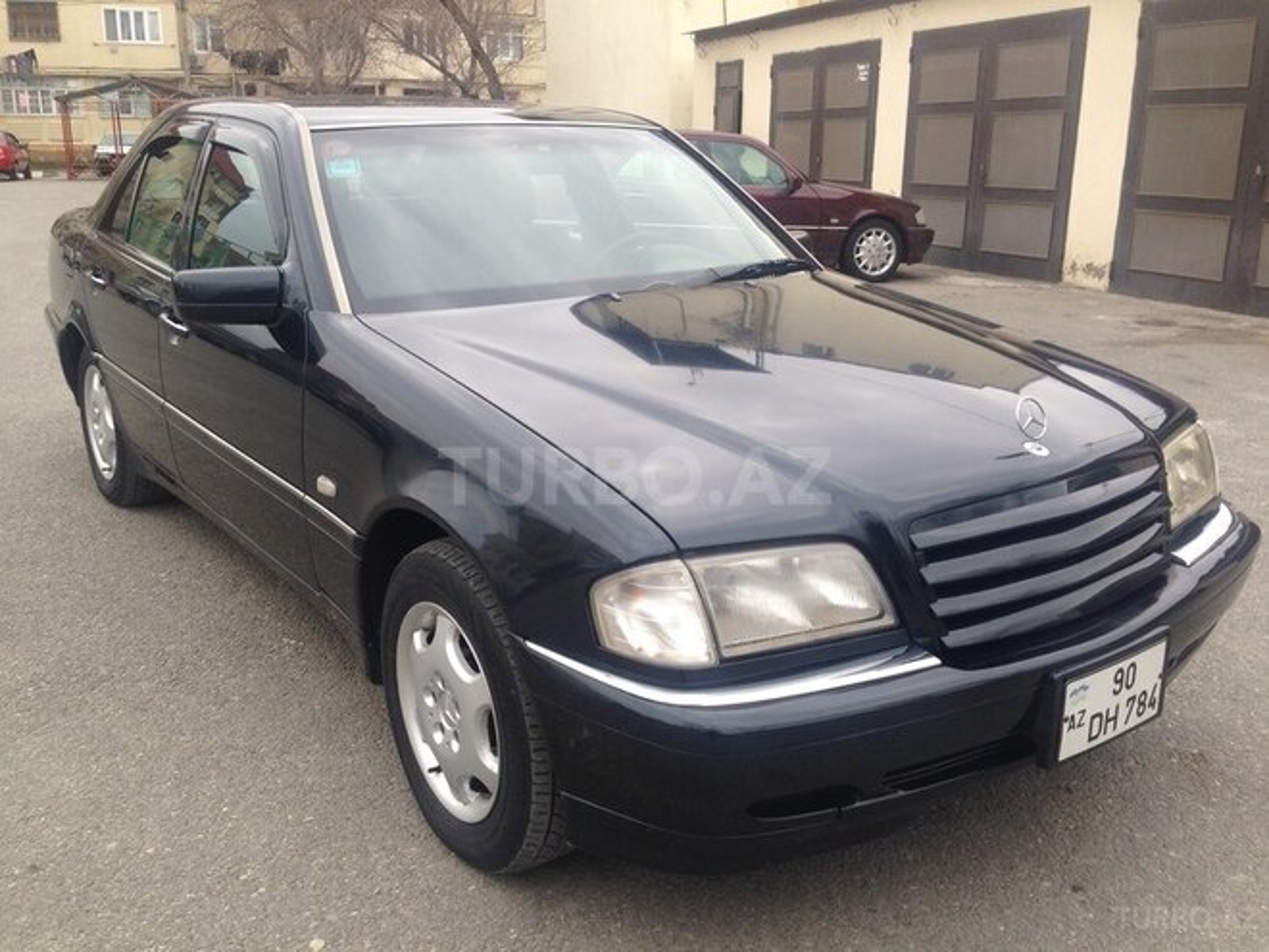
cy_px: 476
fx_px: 1210
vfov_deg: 42.9
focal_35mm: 33
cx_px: 634
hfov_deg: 55.4
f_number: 2.4
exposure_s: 1/471
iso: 50
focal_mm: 4.12
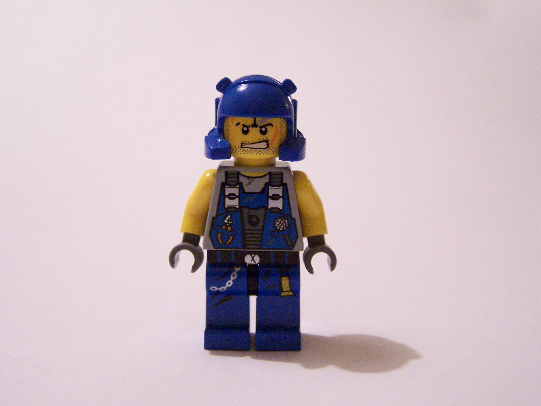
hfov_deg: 39.7
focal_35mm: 48
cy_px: 203
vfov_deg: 30.3
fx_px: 750
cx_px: 270
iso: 400
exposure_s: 1/20
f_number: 3
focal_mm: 8
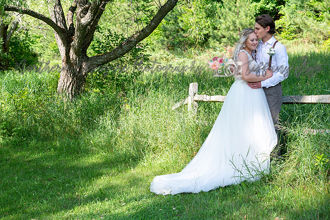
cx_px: 165
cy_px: 110
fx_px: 513
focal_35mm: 56
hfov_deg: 35.7
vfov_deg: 24.2
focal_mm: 56
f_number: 5.6
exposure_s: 1/250
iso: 160
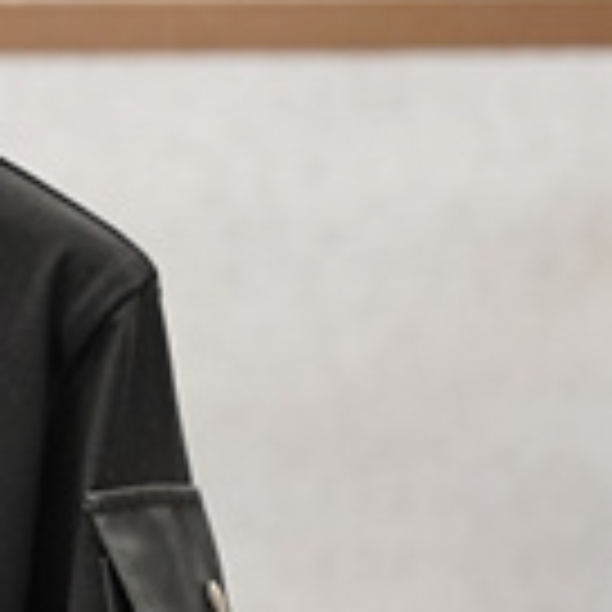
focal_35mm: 327
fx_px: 6541
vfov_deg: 5.4
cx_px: -567
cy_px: 477
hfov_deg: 5.3
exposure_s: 1/125
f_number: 4
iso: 640
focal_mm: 58
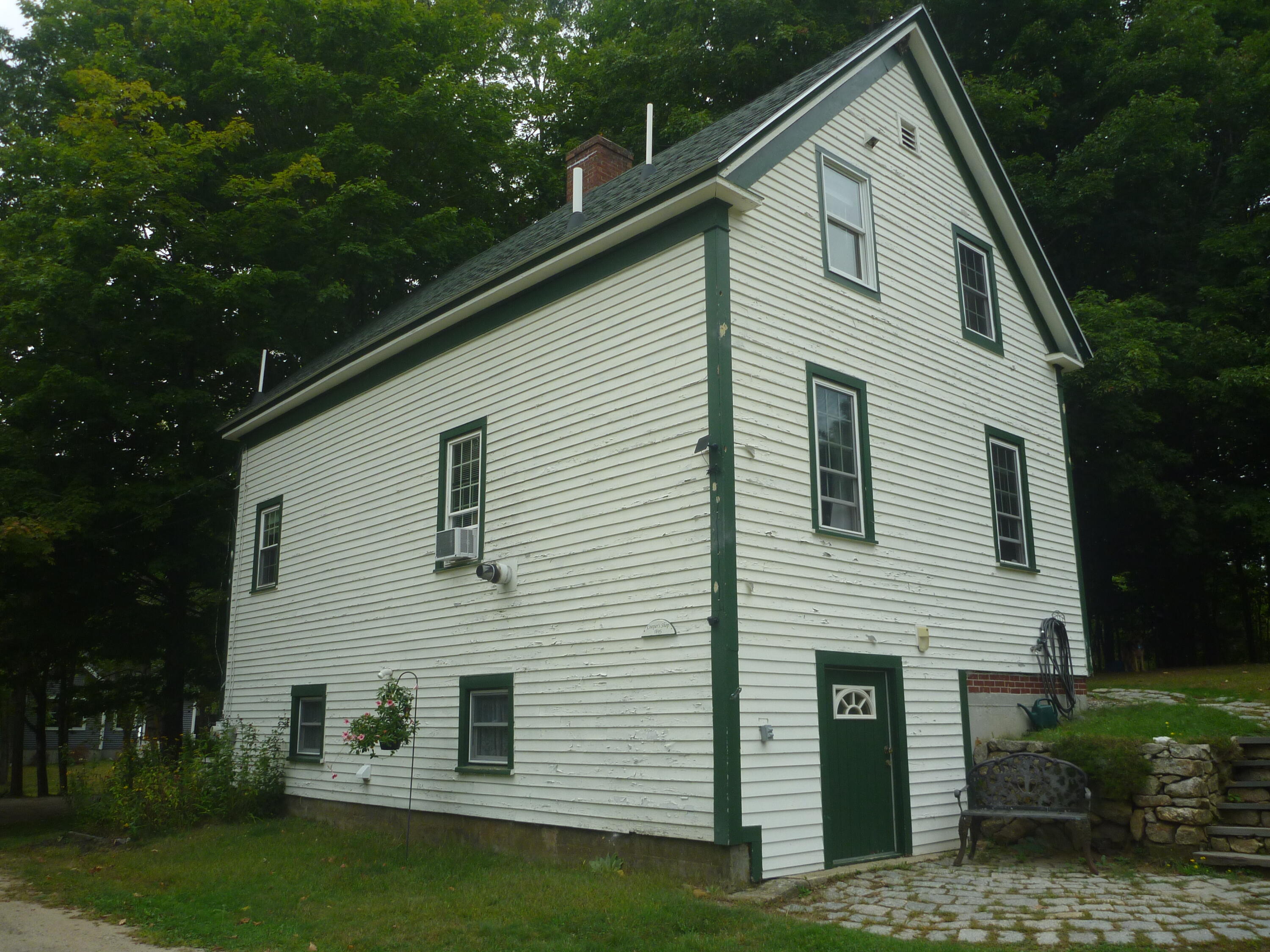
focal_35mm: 28
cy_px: 476
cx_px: 635
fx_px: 1027
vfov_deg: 49.7
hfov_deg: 63.4
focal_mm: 4.9
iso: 80
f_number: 3.3
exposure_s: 1/160
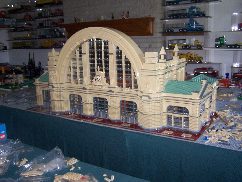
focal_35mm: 38
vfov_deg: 37.7
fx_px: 266
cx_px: 121
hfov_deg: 49.0
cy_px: 91
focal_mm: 6.3
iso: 140
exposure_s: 1/60
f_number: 2.8
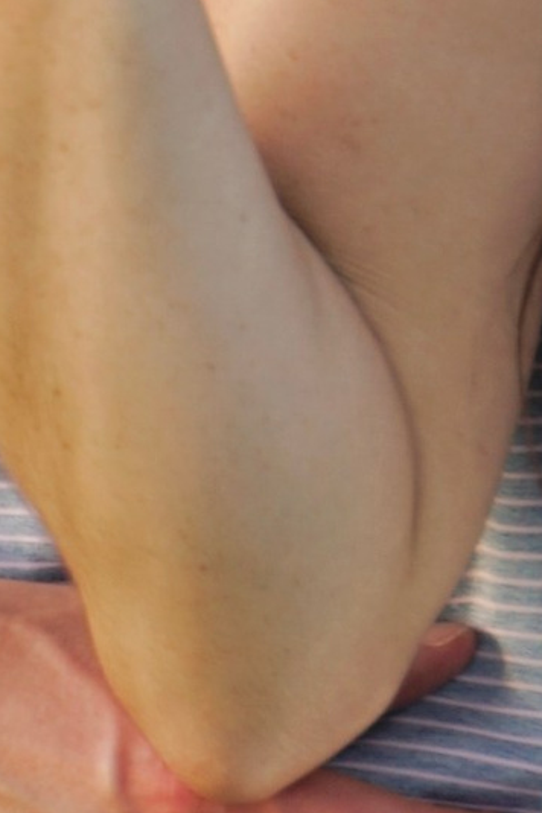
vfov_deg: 3.8
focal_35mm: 539
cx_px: 862
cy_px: -1011
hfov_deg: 2.5
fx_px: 12171
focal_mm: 75
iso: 100
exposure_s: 1/250
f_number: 2.8
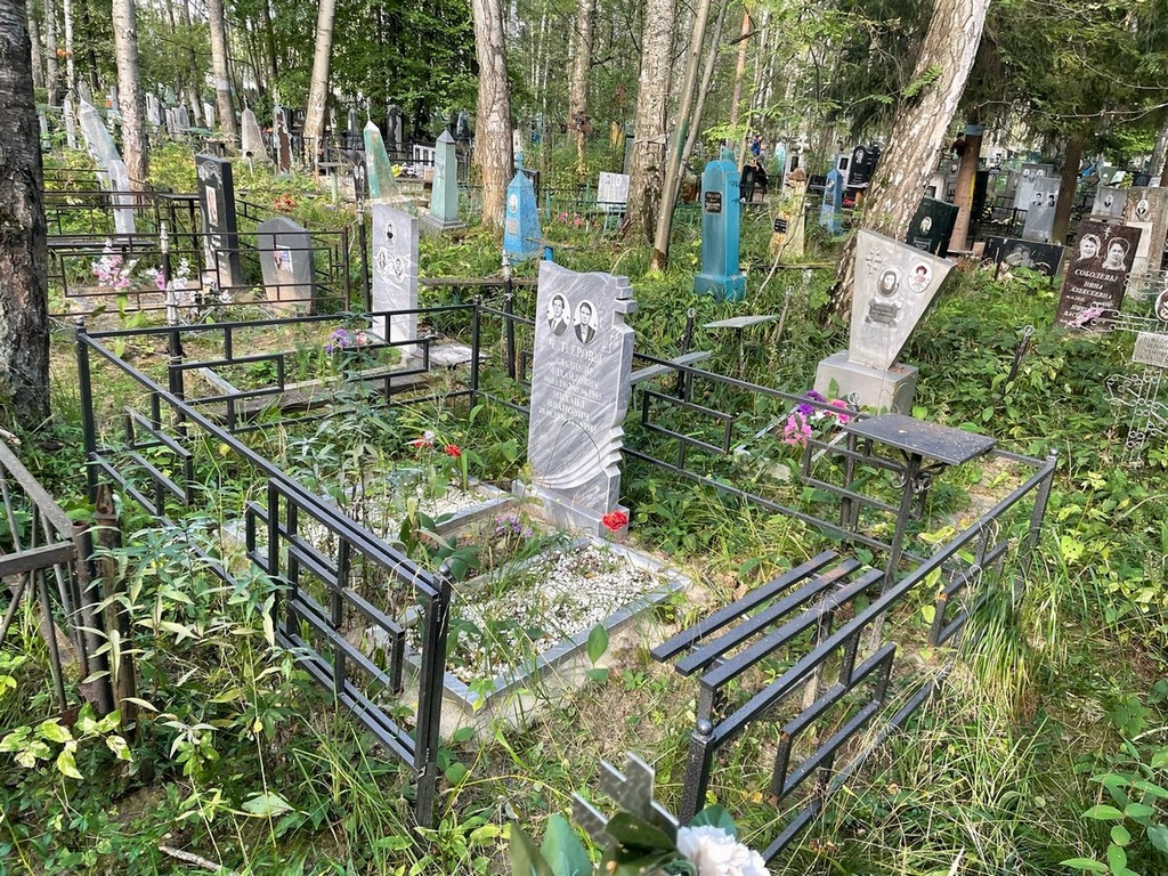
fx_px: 877
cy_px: 438
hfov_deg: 67.3
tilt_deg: -20.0
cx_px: 584
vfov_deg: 53.1
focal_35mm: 26
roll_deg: -3.4
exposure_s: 1/121
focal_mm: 4.2
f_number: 1.6
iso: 100
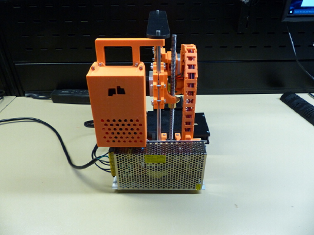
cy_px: 118
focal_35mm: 25
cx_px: 157
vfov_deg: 54.9
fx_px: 227
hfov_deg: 69.4
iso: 400
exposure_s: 1/30
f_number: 2.8
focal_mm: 4.5
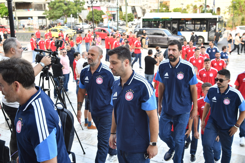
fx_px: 306
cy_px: 82
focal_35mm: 45
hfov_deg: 43.6
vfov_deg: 29.9
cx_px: 122
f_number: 6.3
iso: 800
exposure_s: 1/400
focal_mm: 45
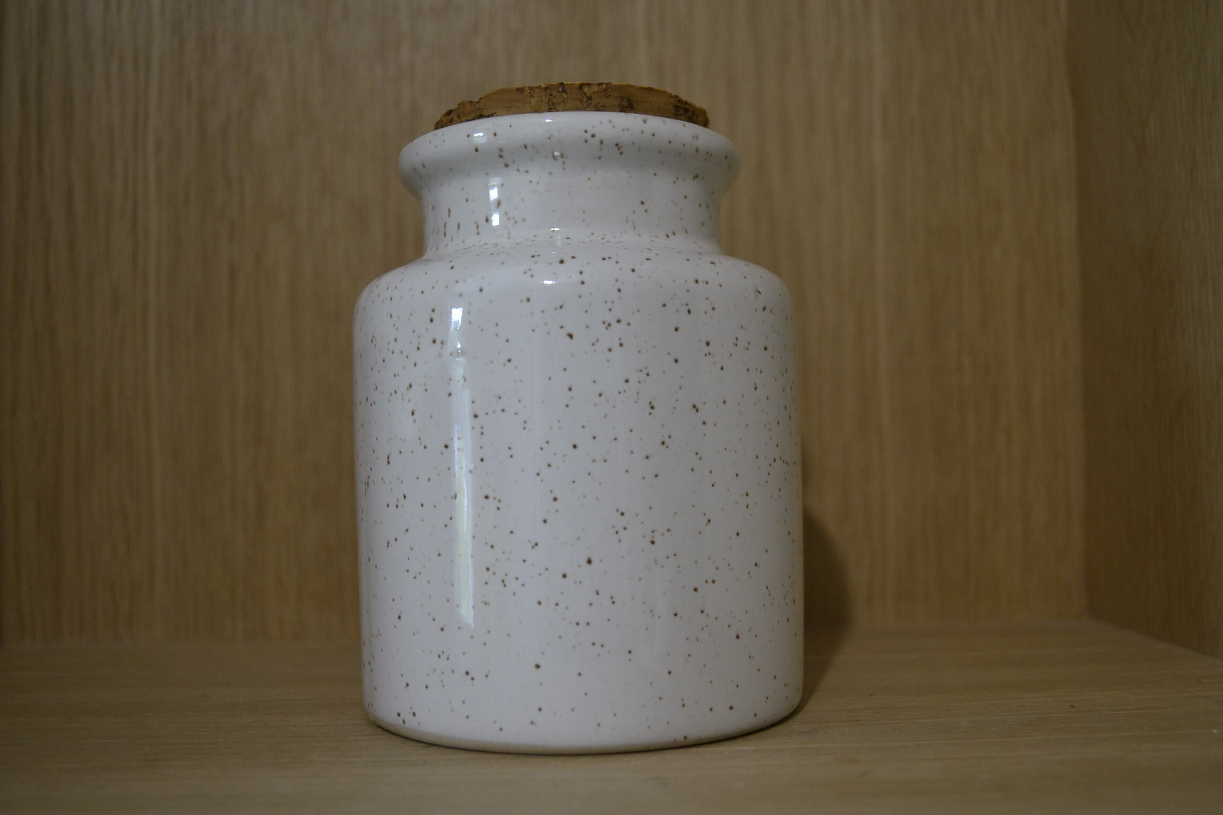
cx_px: 612
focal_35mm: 36
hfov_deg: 53.1
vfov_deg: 36.9
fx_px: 1223
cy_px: 408
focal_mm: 24
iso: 640
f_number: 4
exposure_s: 1/60
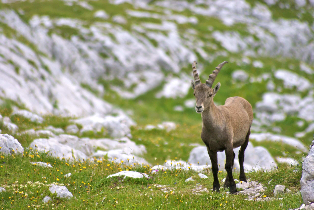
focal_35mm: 450
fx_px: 3930
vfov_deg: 3.1
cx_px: 157
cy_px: 105
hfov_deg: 4.6
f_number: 5.6
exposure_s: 1/400
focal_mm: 300
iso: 400
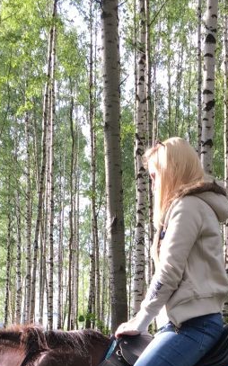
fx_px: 677
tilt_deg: -0.1
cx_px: 162
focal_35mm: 68
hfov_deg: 19.0
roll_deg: +0.1
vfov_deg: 28.6
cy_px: 351
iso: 40
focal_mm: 4.15
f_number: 2.2
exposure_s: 1/100
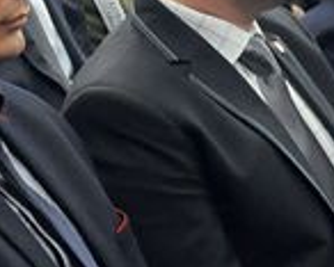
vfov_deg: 7.9
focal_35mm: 196
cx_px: -92
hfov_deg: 9.7
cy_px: 220
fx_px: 1939
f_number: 4.5
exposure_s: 1/80
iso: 2500
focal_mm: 24
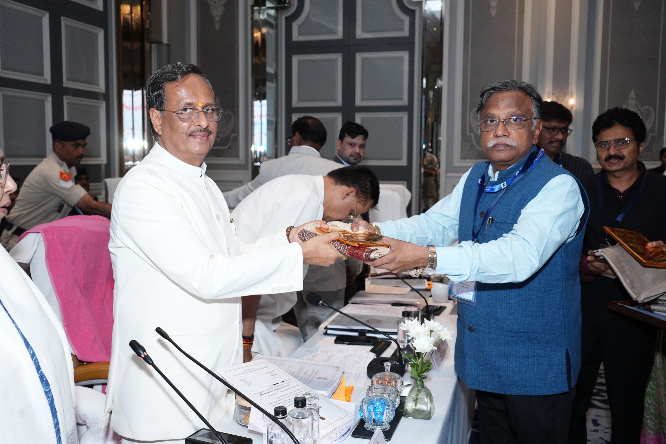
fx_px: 647
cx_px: 333
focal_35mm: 35
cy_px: 222
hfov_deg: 54.4
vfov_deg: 37.8
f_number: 5.6
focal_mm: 35
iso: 1600
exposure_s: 1/160
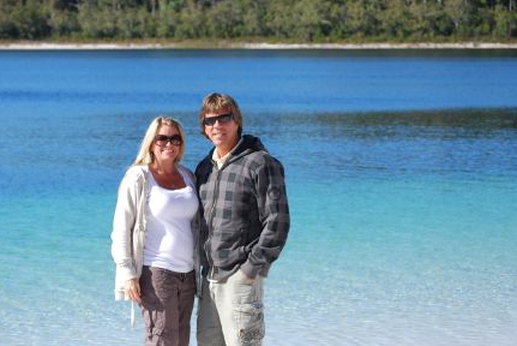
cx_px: 193
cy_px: 181
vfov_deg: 10.0
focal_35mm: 138
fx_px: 1983
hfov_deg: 14.8
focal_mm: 62
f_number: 5.6
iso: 140
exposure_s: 1/500
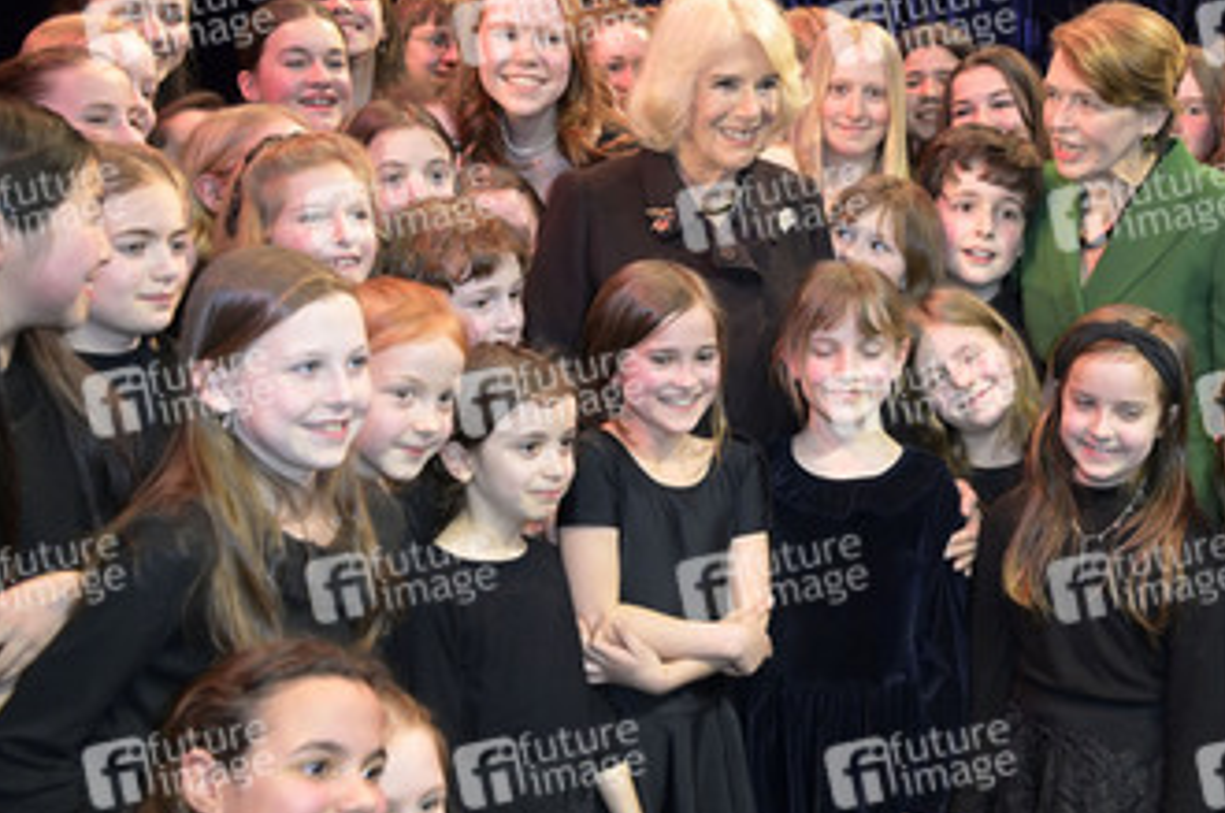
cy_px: 301
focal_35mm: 52
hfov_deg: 37.8
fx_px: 1767
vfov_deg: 25.8
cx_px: 822
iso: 5000
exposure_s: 1/250
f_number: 5.6
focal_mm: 38
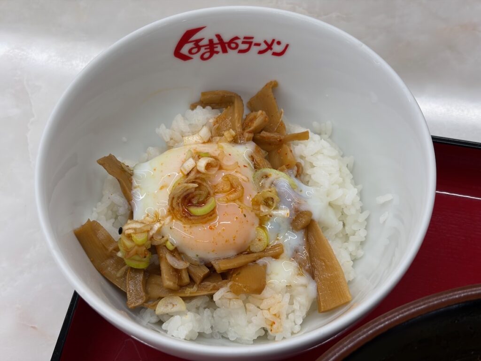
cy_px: 180
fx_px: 723
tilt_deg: -58.7
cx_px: 240
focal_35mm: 52
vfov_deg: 28.0
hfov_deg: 36.8
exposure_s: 1/100
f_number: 1.6
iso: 40
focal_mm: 5.96
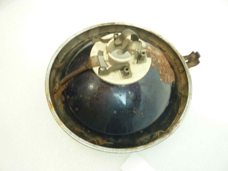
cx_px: 114
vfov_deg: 54.9
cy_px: 86
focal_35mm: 25
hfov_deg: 69.4
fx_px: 165
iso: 80
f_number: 3.3
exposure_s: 1/8
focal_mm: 4.1
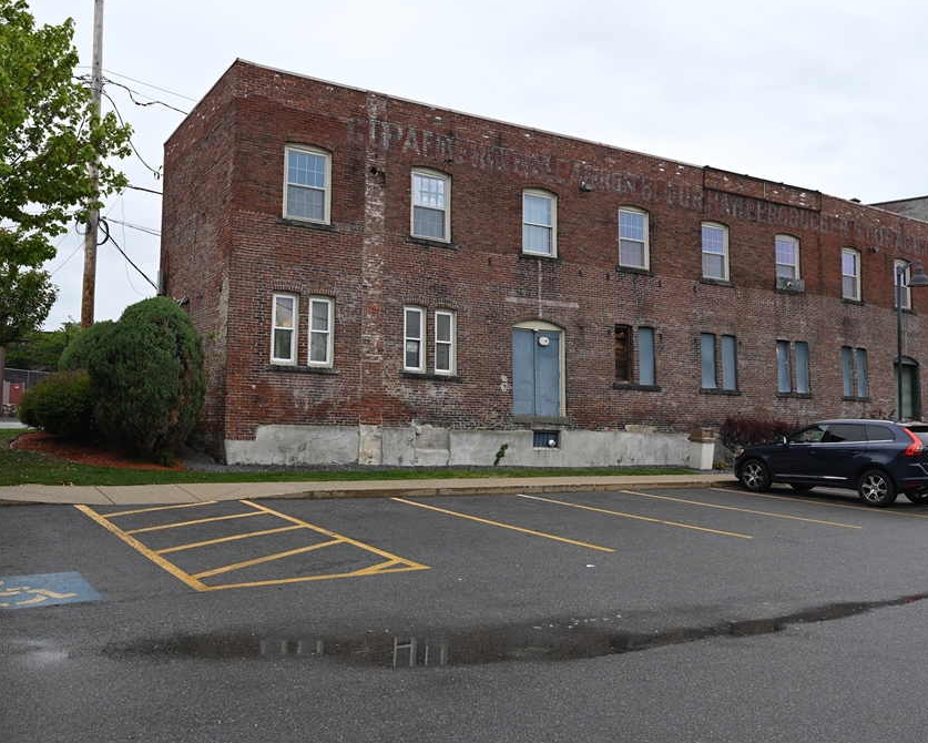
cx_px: 453
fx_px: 852
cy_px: 367
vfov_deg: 47.1
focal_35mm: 31
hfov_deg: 57.2
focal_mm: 27
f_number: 5.6
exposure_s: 1/250
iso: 180
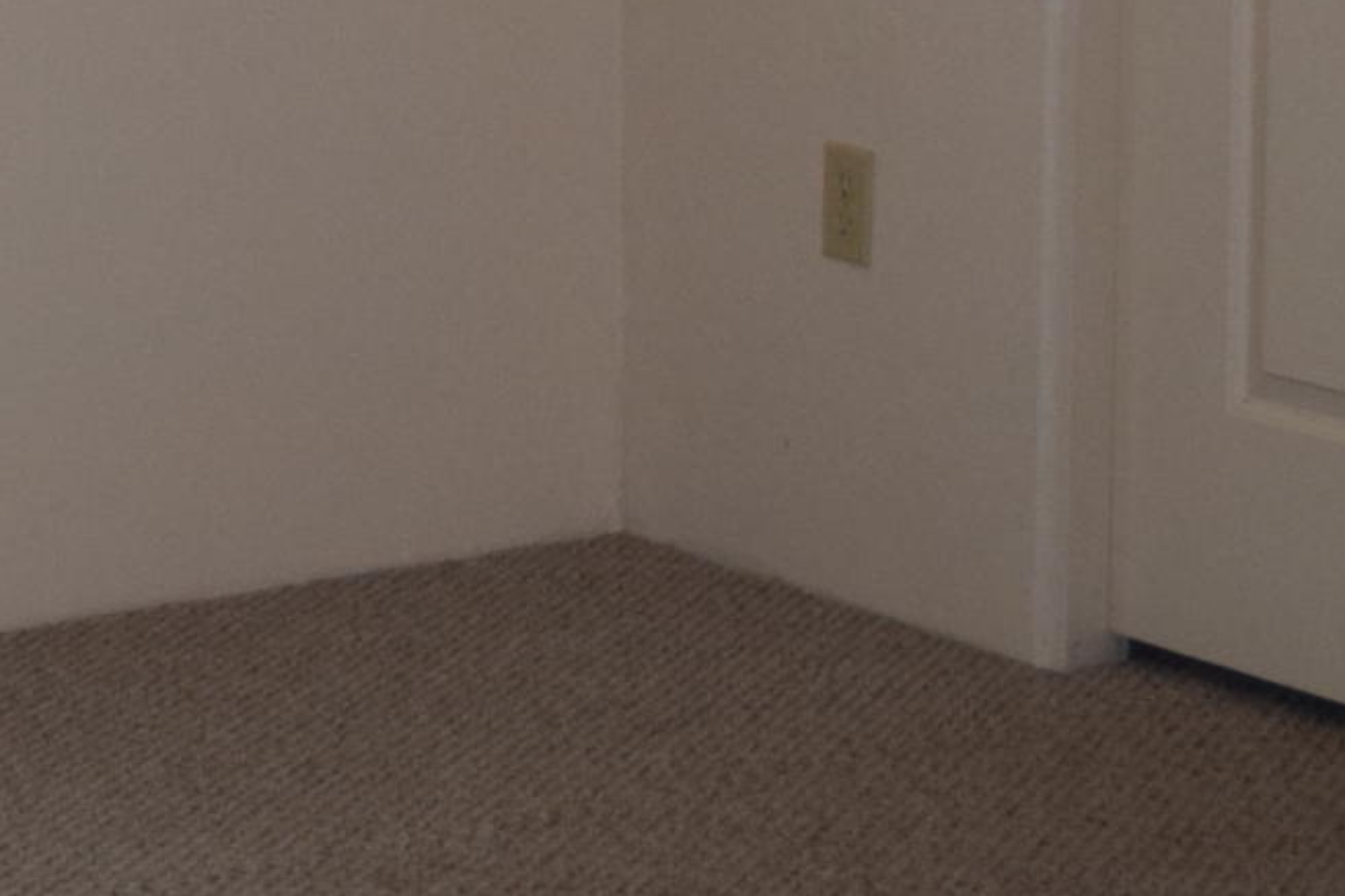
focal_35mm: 158
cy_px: -781
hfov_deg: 12.6
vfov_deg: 8.3
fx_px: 5914
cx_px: -354
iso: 800
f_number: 4.5
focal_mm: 23
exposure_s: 1/80
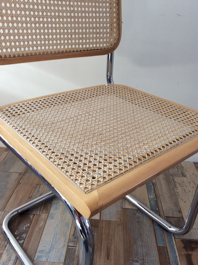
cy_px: 132
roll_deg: -2.3
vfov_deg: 56.9
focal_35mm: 32
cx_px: 99
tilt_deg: -27.9
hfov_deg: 44.1
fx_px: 245
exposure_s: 1/25
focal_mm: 3.3
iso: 40
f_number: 2.4
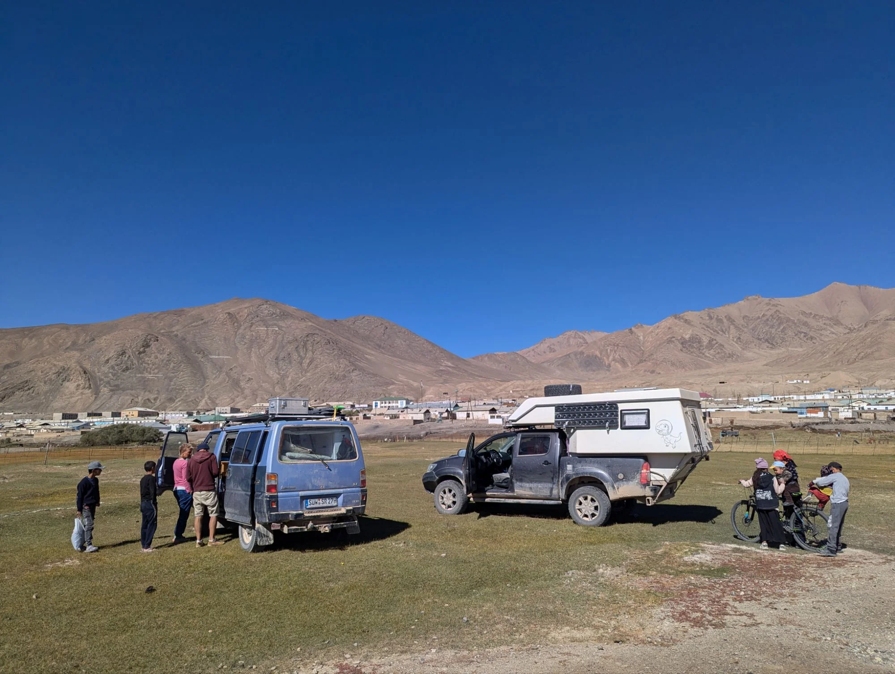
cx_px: 448
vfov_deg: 56.9
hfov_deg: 71.5
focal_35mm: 24
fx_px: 621
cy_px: 337
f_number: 1.85
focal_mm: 6.81
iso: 48
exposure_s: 1/10000
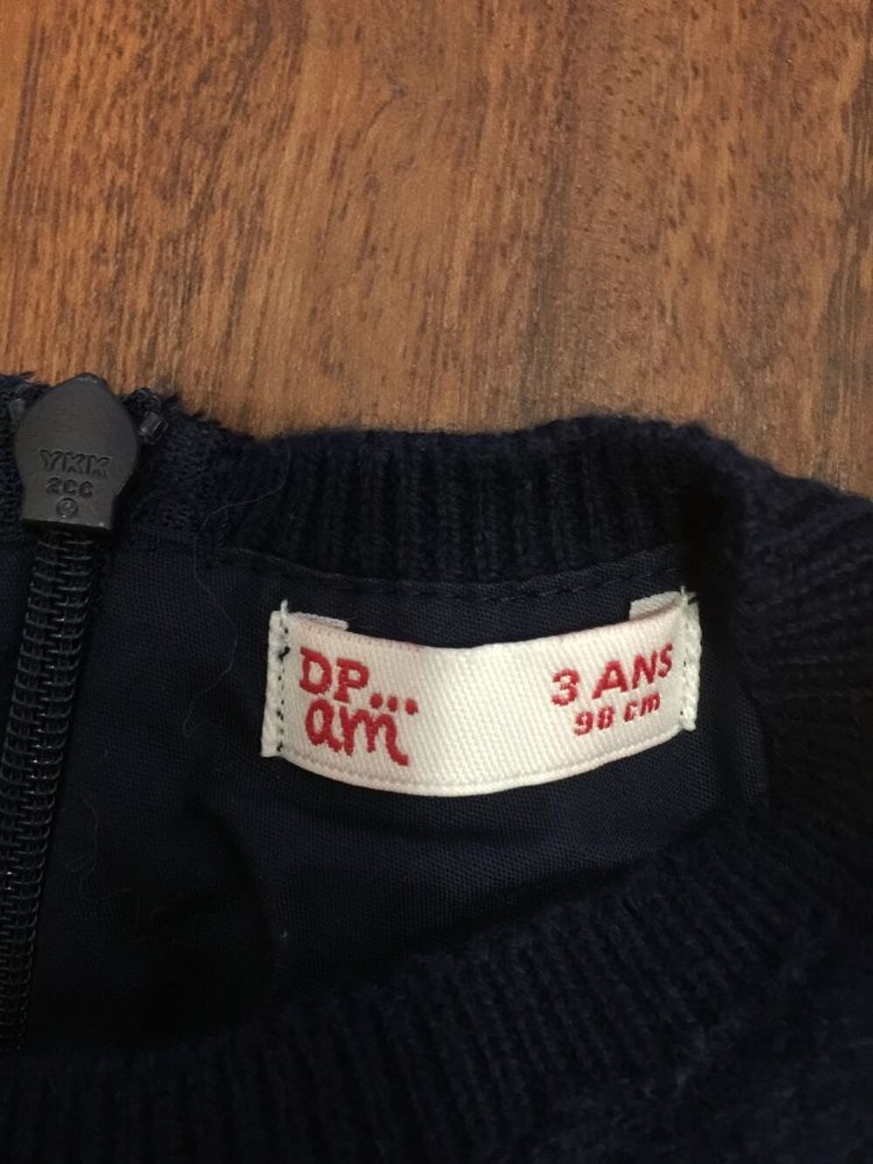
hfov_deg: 48.2
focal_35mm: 29
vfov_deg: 61.7
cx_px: 436
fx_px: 975
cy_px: 582
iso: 200
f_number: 2.2
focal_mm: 4.15
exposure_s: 1/8
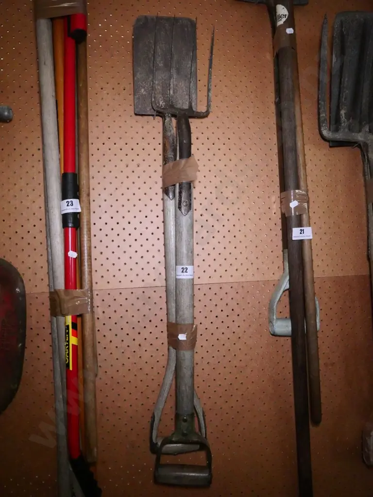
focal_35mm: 24
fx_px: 345
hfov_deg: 56.8
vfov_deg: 71.6
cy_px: 248
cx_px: 186
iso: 6400
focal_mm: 12
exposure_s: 1/640
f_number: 3.9
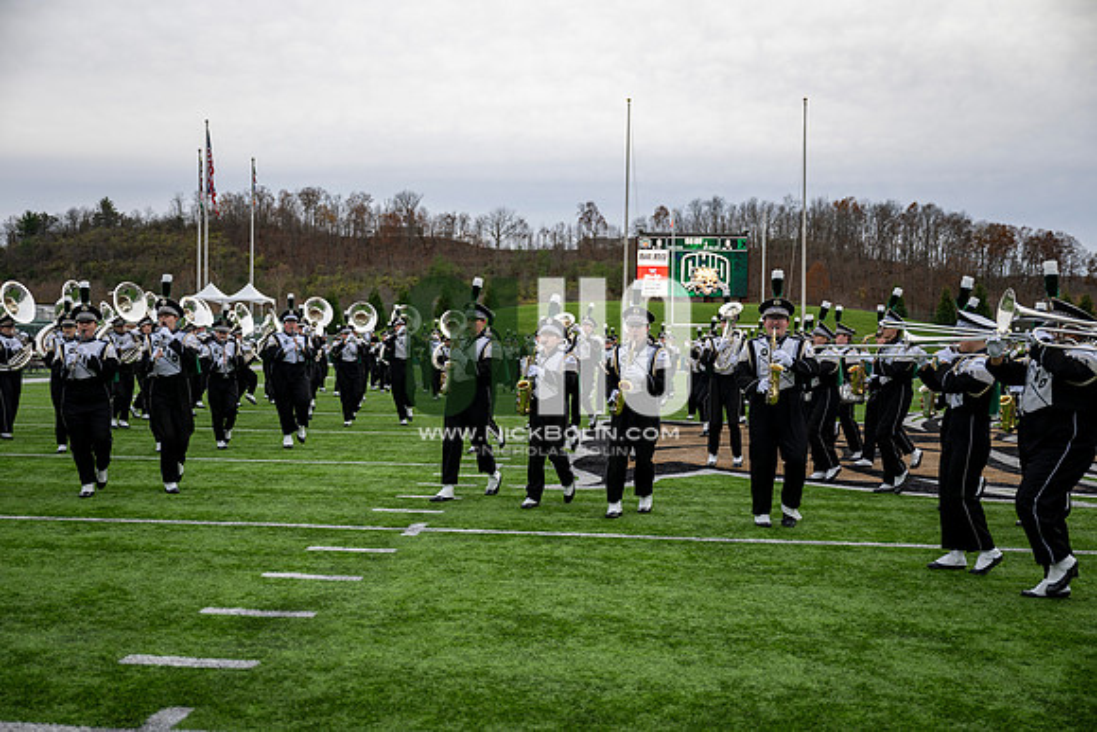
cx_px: 548
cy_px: 366
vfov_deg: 36.9
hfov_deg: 53.1
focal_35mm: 36
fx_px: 1097
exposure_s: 1/500
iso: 125
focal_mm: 36
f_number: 2.8
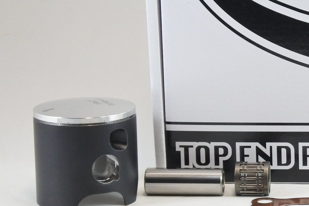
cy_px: 94
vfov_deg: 10.7
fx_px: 1099
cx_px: 286
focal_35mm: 128
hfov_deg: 15.8
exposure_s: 1/125
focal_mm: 21.4
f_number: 4.8
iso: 640
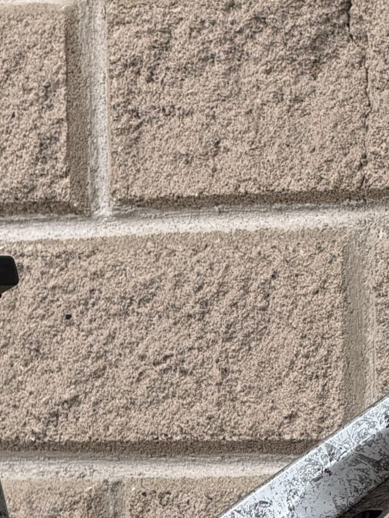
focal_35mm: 329
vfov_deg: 6.0
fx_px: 4927
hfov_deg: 4.5
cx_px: 455
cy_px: 666
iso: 50
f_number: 2.8
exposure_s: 1/502
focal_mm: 16.89
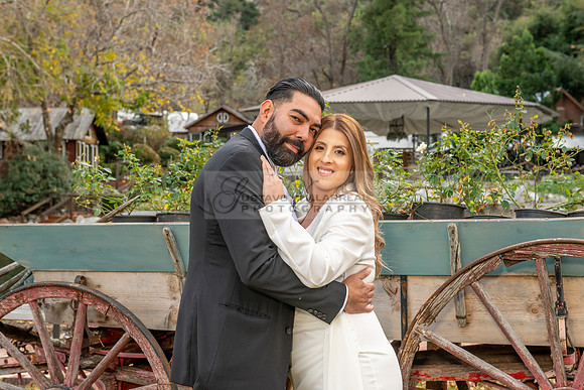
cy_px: 182
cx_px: 293
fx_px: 951
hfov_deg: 34.1
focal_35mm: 59
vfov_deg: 23.1
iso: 200
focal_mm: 52
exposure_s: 1/125
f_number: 5.6
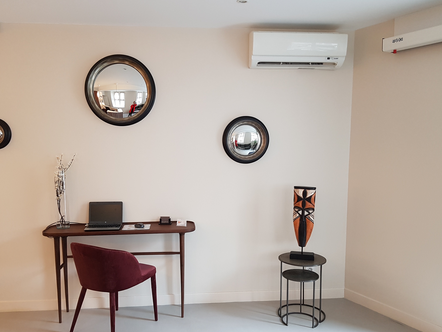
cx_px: 207
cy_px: 182
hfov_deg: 59.9
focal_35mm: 30
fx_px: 383
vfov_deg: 46.7
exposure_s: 1/50
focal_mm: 4.2
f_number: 1.7
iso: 125
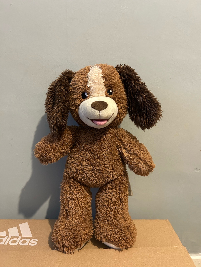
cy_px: 134
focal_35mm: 26
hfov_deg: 53.1
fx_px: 201
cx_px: 100
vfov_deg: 67.3
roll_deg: -0.2
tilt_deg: -11.3
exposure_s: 1/25
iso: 640
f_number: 1.5
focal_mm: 5.7
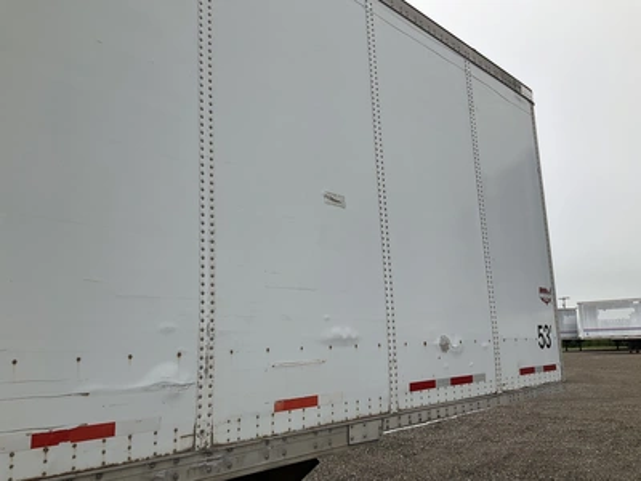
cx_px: 320
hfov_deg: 61.7
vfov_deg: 48.2
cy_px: 240
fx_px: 537
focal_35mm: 29
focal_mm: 3
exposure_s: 1/1848
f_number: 1.8
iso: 25
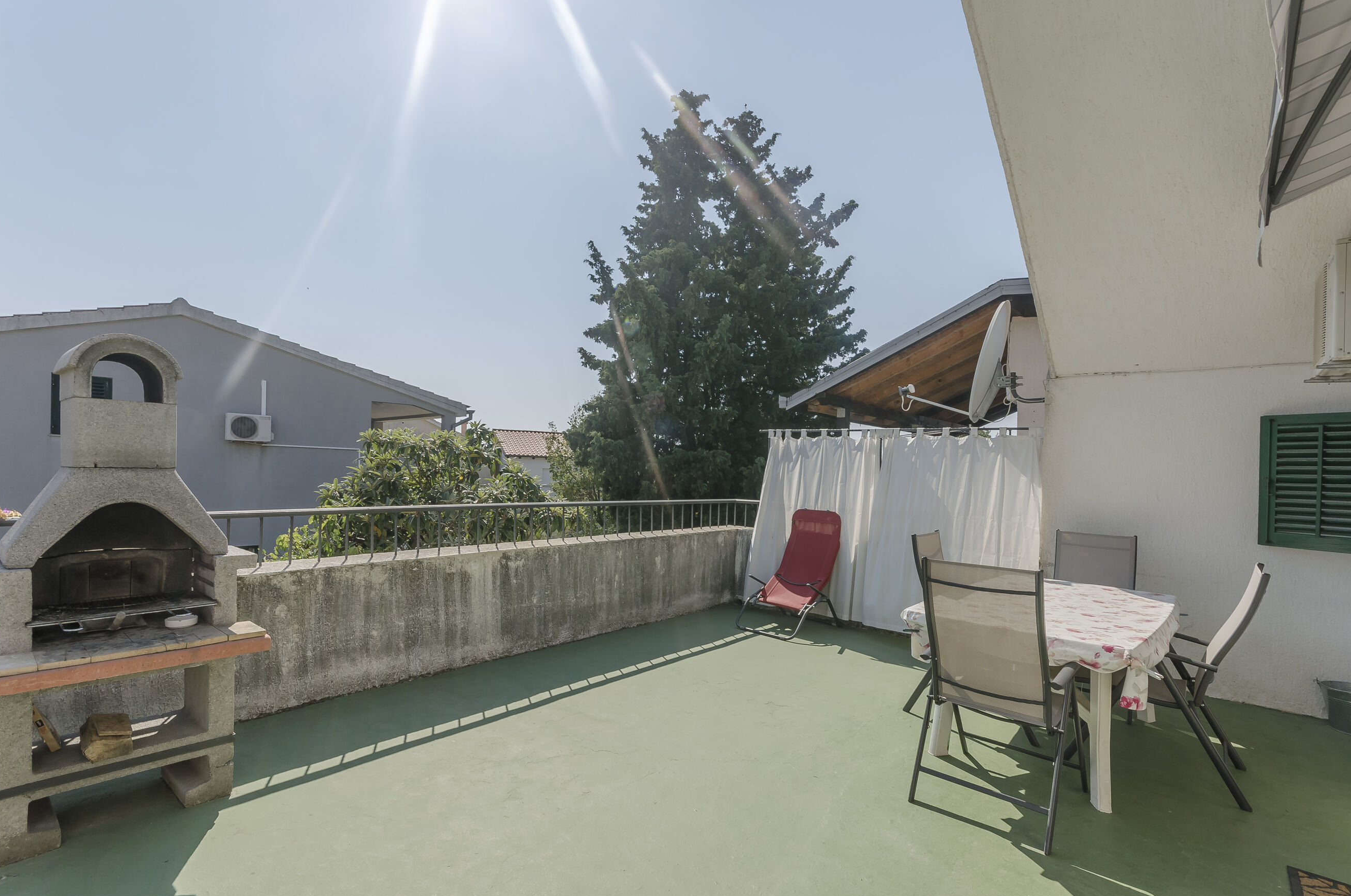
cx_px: 680
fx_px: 599
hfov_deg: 96.8
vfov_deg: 73.5
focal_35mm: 16
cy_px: 449
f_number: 10
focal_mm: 10
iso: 100
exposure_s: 1/200
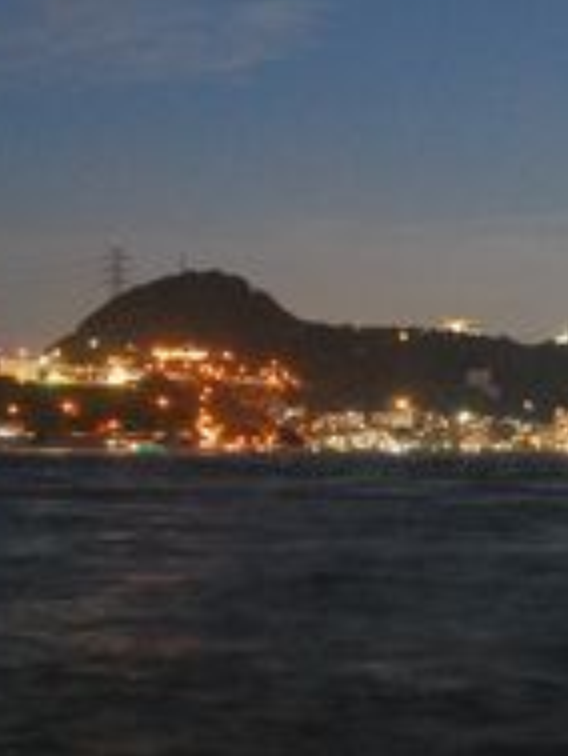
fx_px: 1923
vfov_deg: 22.2
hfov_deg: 16.6
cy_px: 448
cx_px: 520
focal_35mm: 88
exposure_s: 1.6
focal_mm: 24
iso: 1600
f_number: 3.8
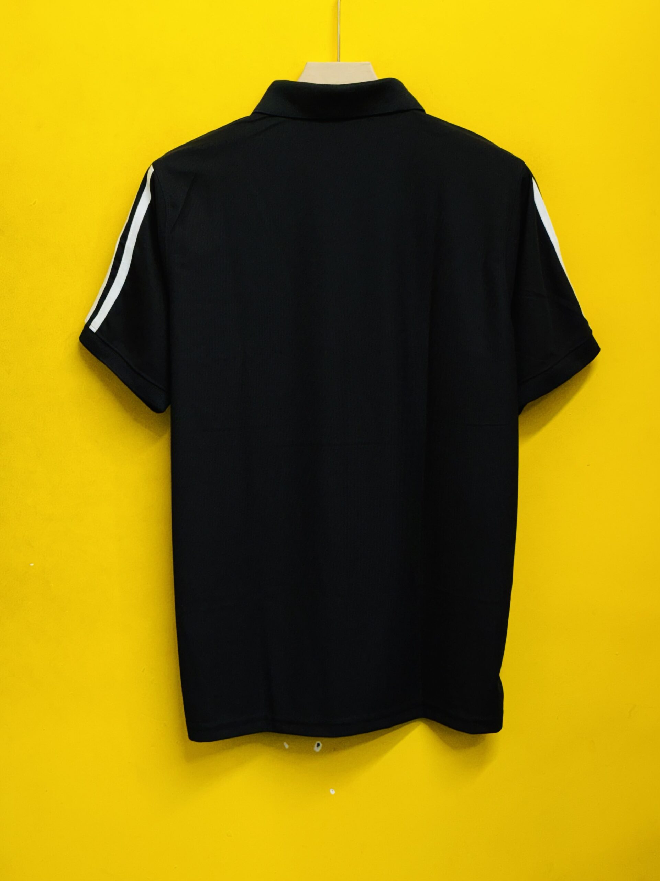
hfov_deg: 28.0
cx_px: 330
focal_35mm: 52
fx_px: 1322
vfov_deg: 36.8
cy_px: 440
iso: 50
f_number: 1.6
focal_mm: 5.96
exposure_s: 1/100
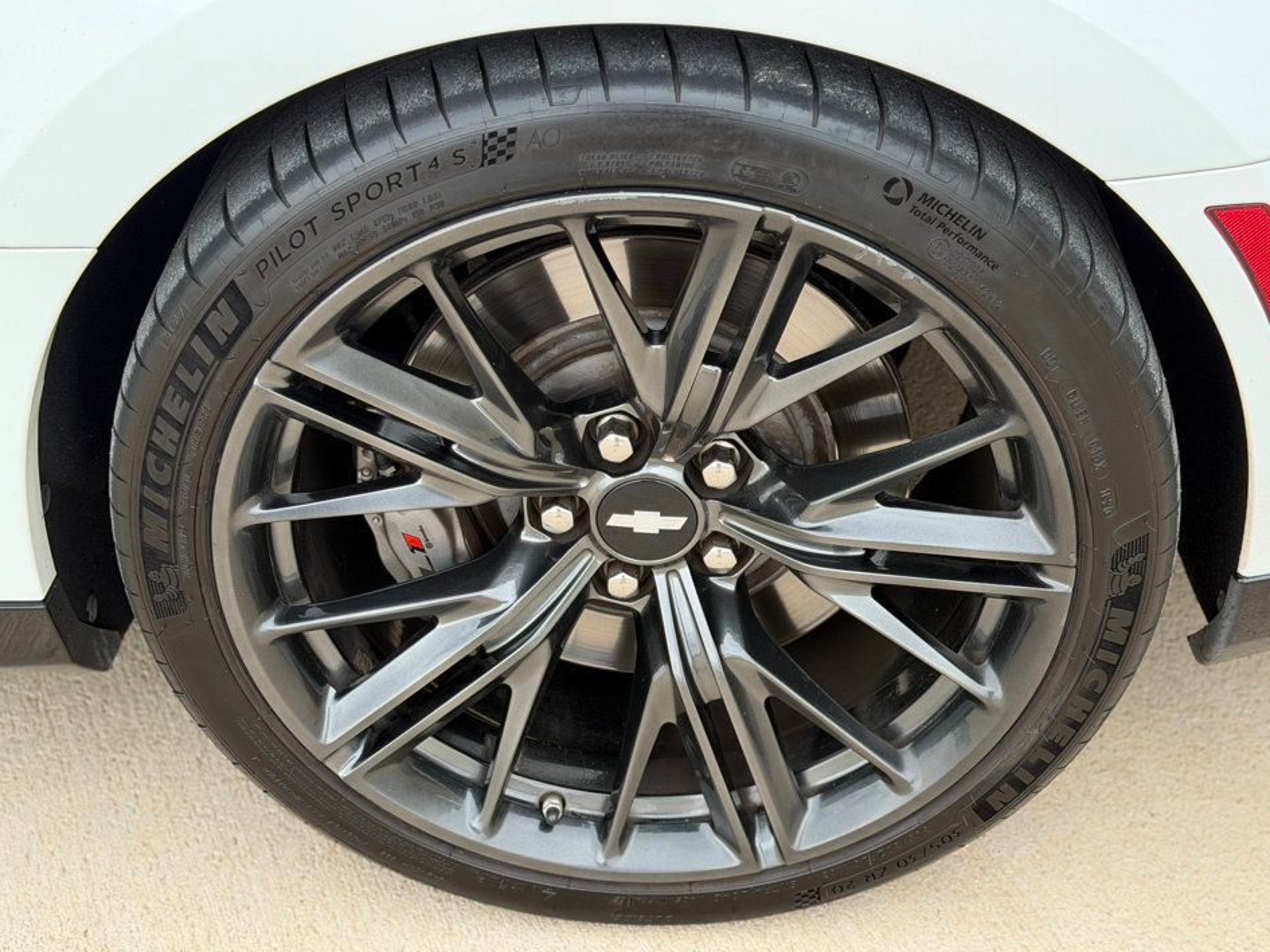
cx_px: 681
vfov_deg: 28.0
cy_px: 490
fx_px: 1908
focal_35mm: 52
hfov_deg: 36.8
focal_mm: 6.76
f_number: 1.78
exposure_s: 1/636
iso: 100
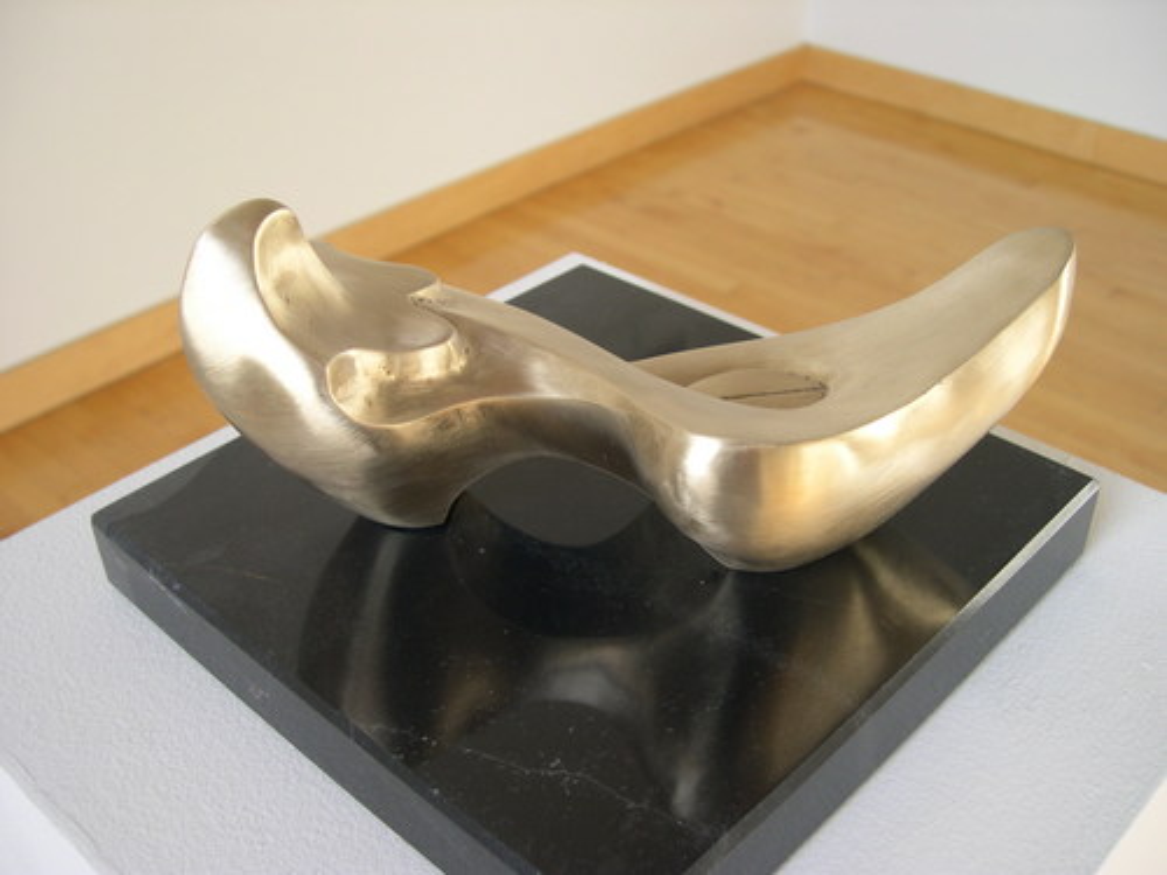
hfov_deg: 49.0
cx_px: 584
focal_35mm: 38
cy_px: 438
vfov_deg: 37.7
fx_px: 1281
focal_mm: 8
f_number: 2.8
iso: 100
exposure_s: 1/62.7
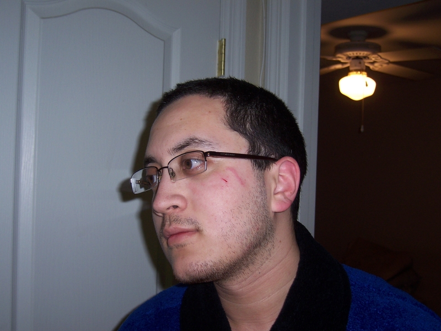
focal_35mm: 45
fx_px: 573
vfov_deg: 32.2
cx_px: 220
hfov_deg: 42.1
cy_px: 166
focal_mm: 7.7
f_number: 3.2
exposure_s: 1/60
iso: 80
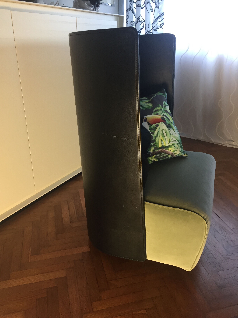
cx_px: 119
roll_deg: -0.1
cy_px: 159
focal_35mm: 29
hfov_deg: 48.2
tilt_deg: -24.5
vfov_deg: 61.7
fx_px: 266
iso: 50
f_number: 2.2
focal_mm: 4.15
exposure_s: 1/33
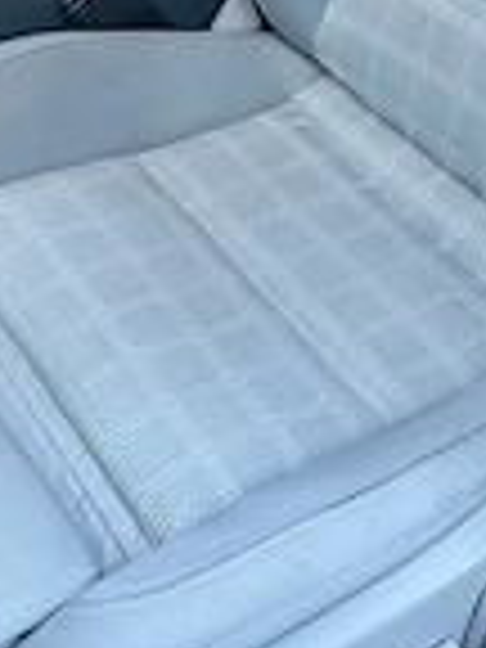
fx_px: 1348
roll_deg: +1.9
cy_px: -14
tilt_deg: -34.7
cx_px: 202
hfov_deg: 20.4
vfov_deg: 25.6
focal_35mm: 72
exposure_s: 1/60
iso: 250
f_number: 1.5
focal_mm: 5.7
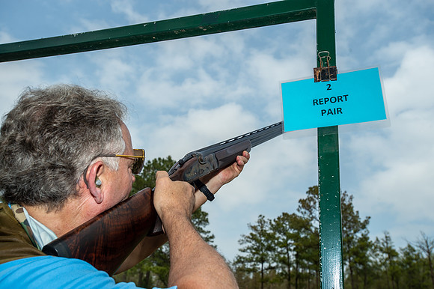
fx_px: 422
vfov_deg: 37.8
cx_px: 217
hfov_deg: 54.5
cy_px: 144
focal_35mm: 35
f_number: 8
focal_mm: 35
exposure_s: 1/250
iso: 125
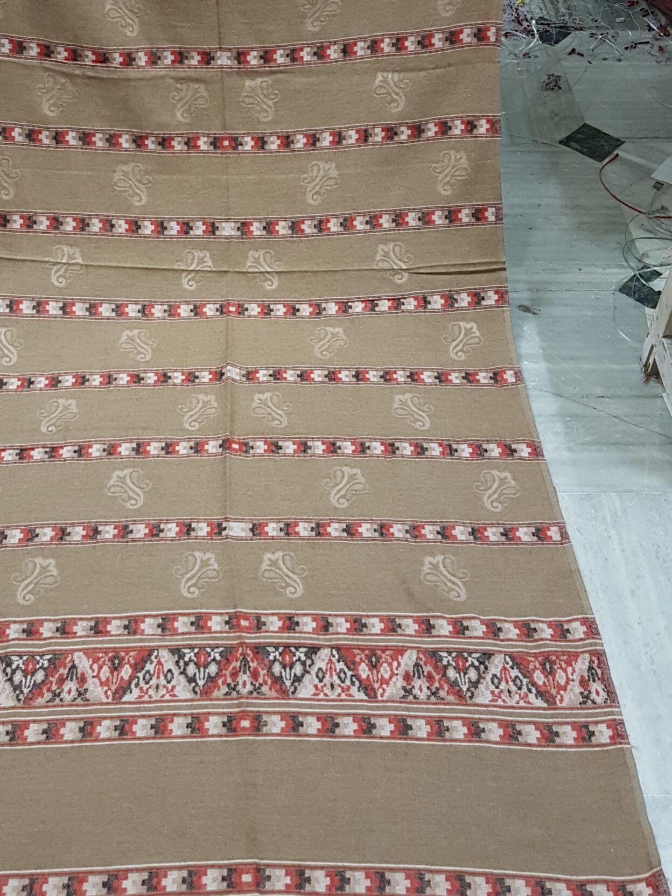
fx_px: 1035
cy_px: 265
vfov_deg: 45.7
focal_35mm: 40
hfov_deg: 35.8
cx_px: 250
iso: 200
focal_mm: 4.2
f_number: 1.7
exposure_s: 1/10
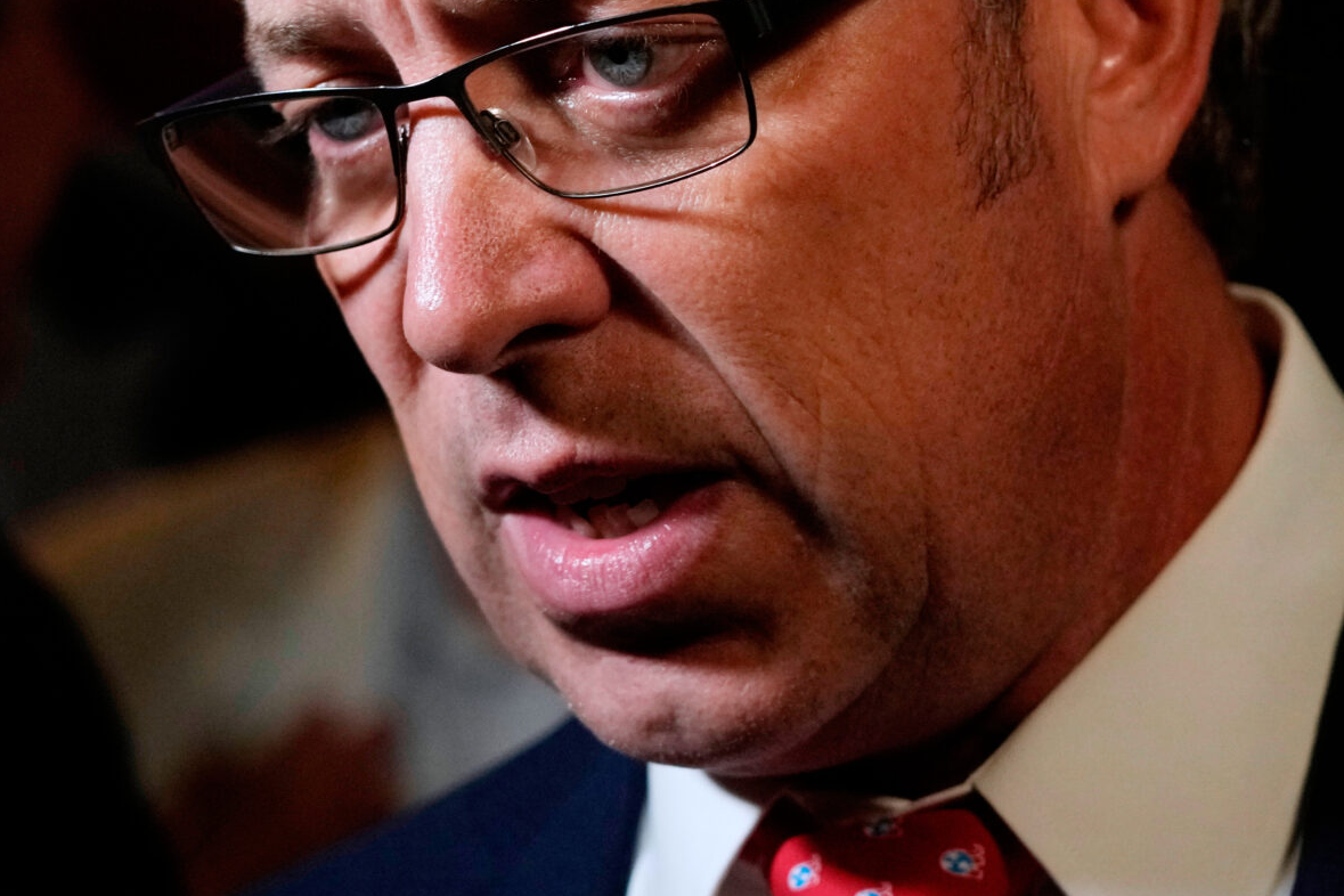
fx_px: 7130
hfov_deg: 10.7
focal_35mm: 191
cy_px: 175
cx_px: 1065
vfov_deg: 7.2
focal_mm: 88
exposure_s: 1/400
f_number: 4
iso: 3200
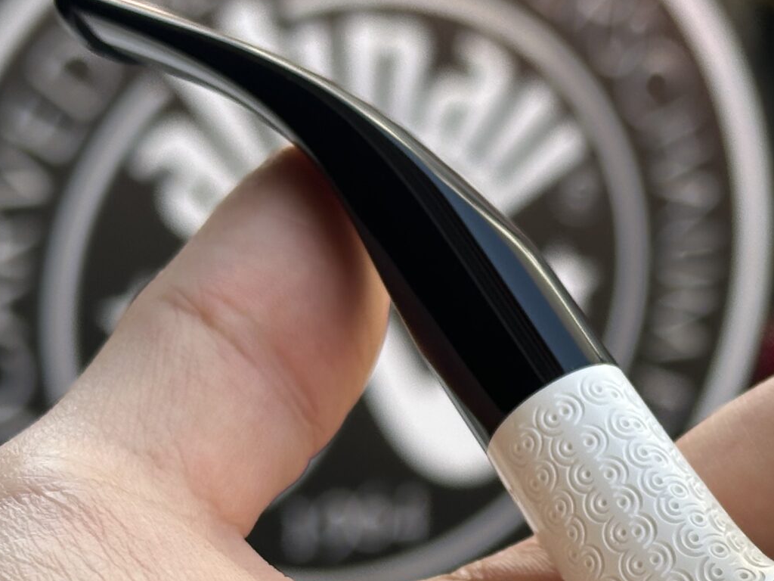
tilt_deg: -21.7
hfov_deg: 16.2
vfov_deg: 12.3
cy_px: 513
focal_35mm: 120
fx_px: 2683
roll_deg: -3.6
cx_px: 731
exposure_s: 1/473
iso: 64
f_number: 1.78
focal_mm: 6.86
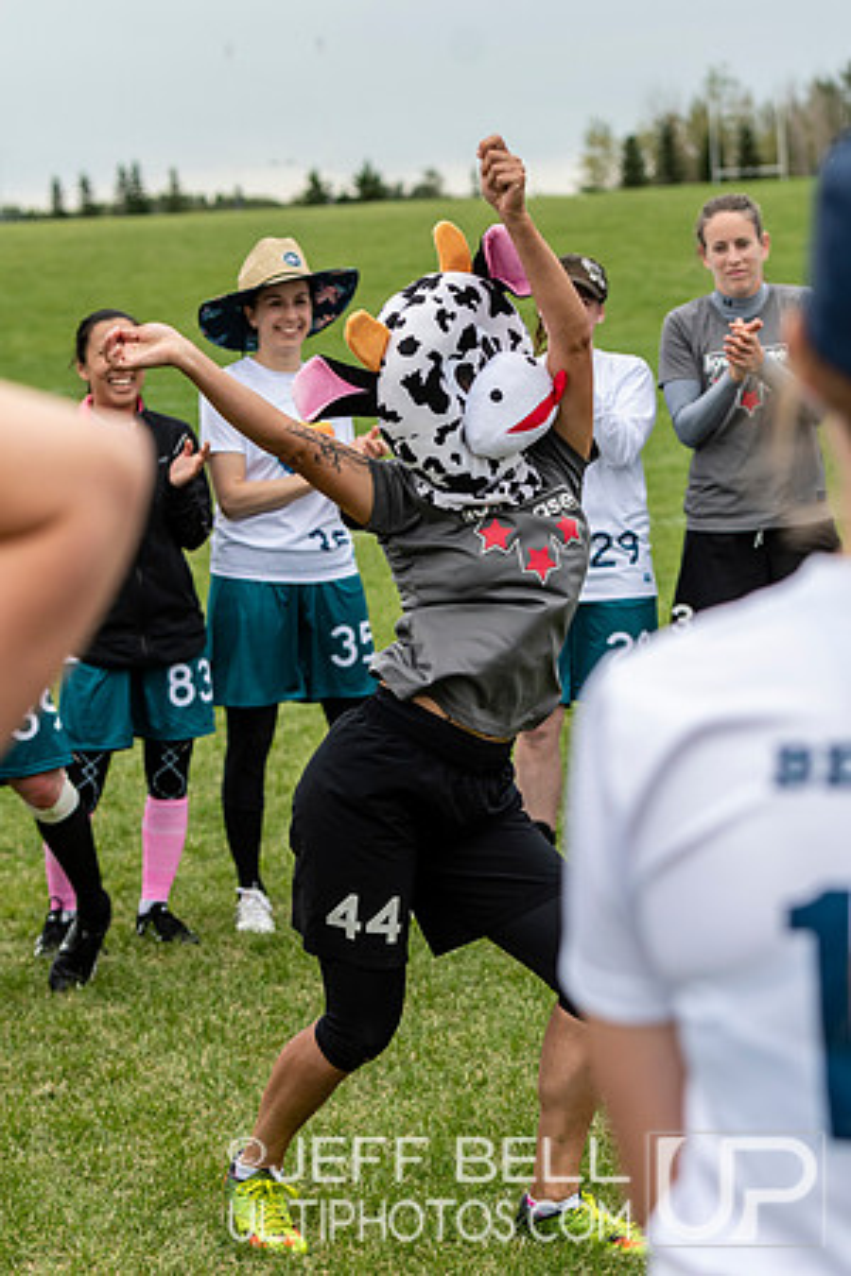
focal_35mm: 105
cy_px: 638
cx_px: 426
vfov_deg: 19.5
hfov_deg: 13.0
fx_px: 3723
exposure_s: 1/800
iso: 560
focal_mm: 70
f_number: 4
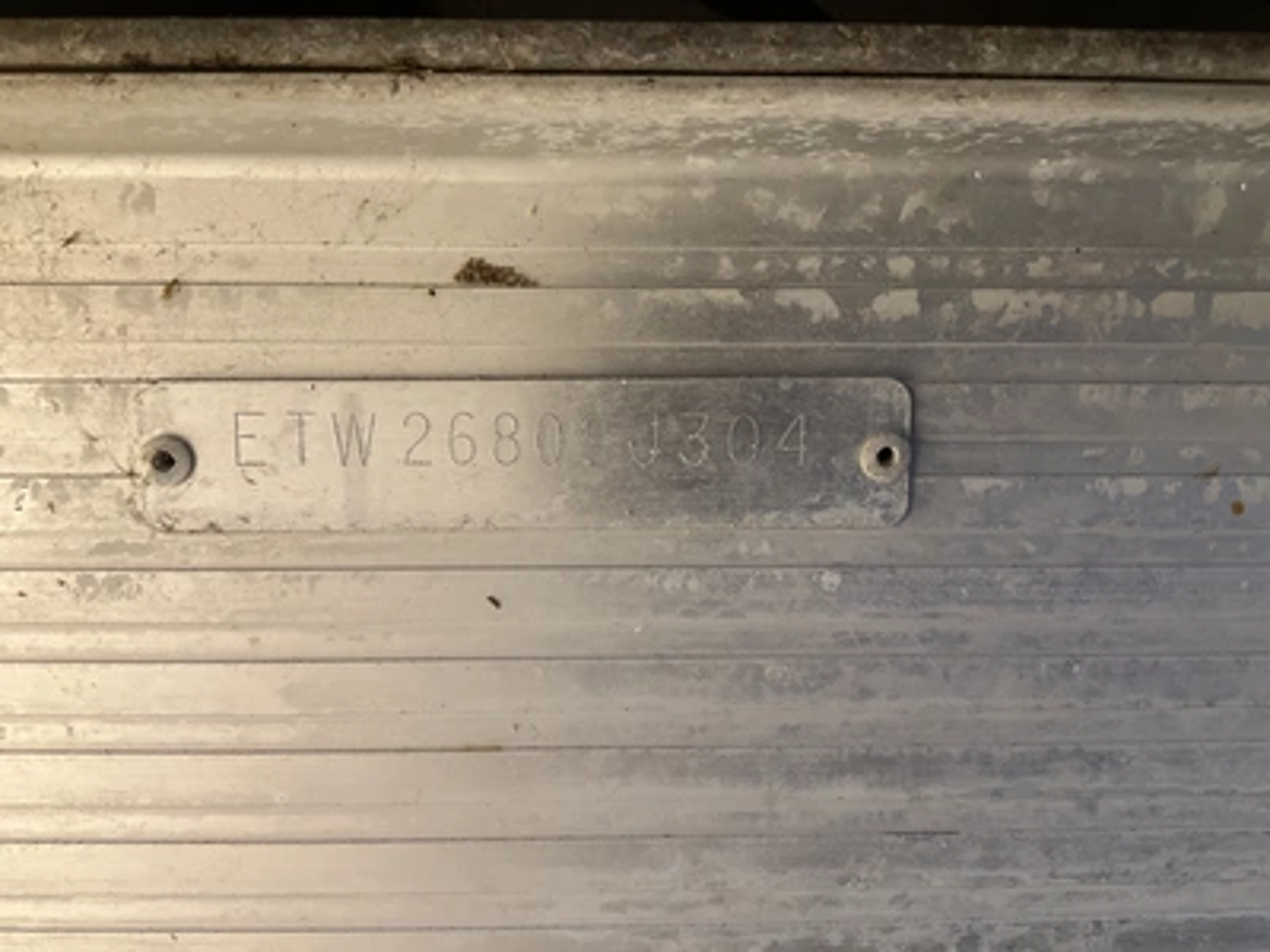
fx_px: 1064
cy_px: 476
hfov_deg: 61.7
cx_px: 635
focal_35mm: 29
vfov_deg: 48.2
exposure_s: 1/358
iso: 25
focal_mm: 3
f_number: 1.8
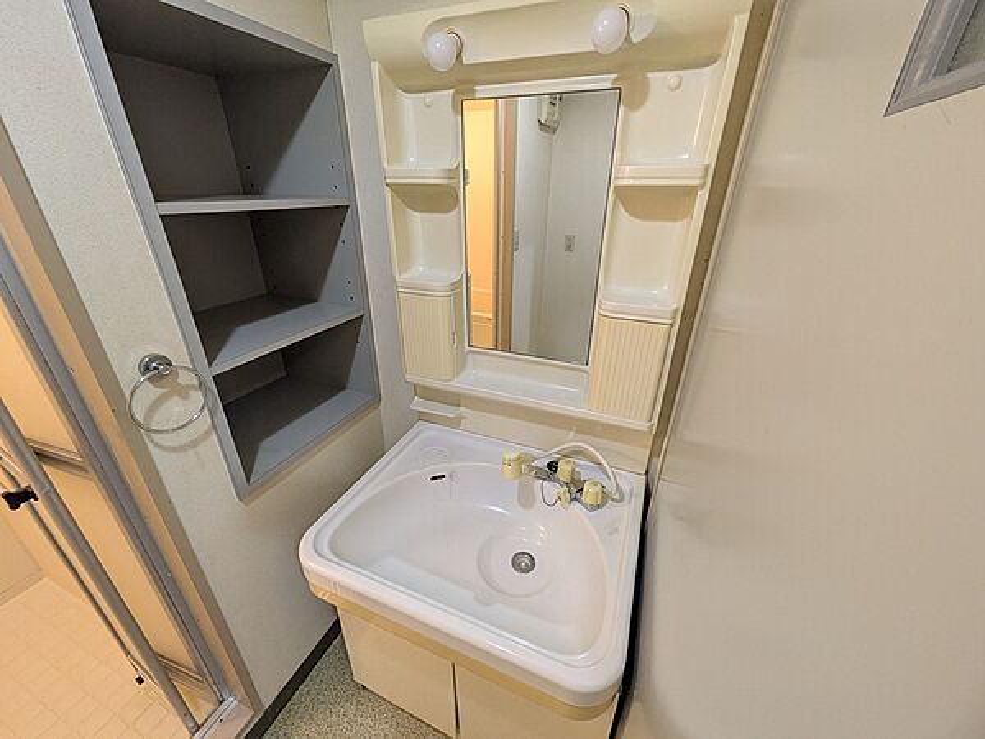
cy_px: 370
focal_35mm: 14
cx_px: 492
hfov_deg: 102.1
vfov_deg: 85.7
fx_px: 398
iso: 171
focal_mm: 1.83
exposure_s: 1/24
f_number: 2.2
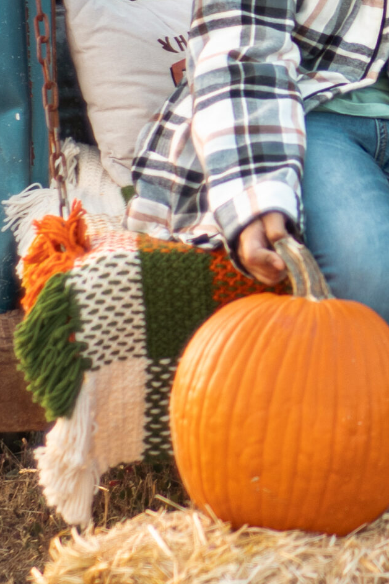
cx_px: 522
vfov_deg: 7.5
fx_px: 4405
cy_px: 17
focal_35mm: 272
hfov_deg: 5.0
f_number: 1.8
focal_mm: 50
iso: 200
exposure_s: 1/400
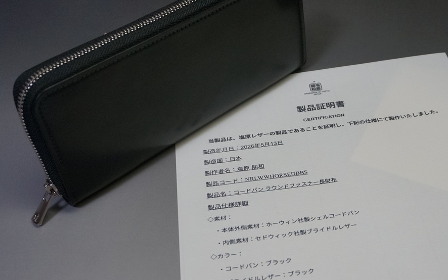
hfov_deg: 38.6
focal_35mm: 52
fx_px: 631
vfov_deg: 25.0
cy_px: 150
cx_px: 298
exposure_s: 1/160
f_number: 4.5
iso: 640
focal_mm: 25
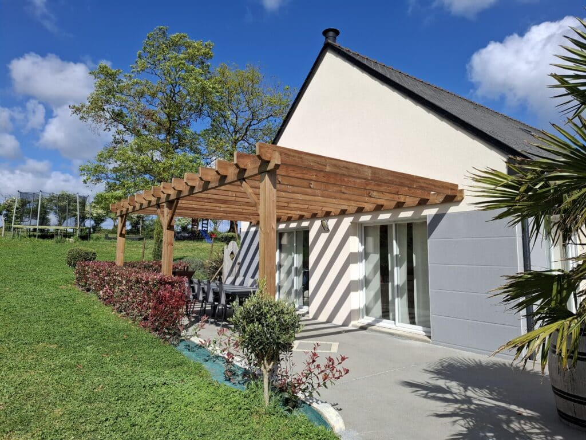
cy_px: 220
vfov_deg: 58.9
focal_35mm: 23
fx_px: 389
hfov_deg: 73.9
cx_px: 293
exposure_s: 1/2347
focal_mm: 5.54
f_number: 1.8
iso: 50
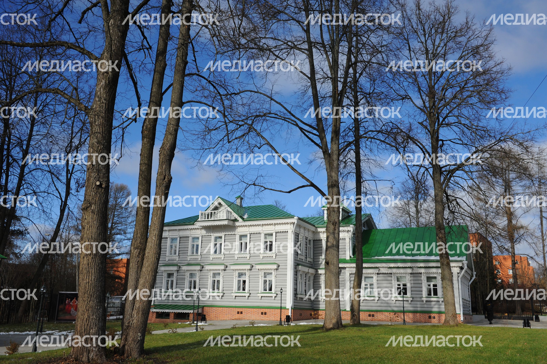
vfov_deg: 41.1
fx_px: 486
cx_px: 274
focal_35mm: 32
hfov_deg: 58.7
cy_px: 182
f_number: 5.6
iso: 800
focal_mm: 32
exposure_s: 1/5000
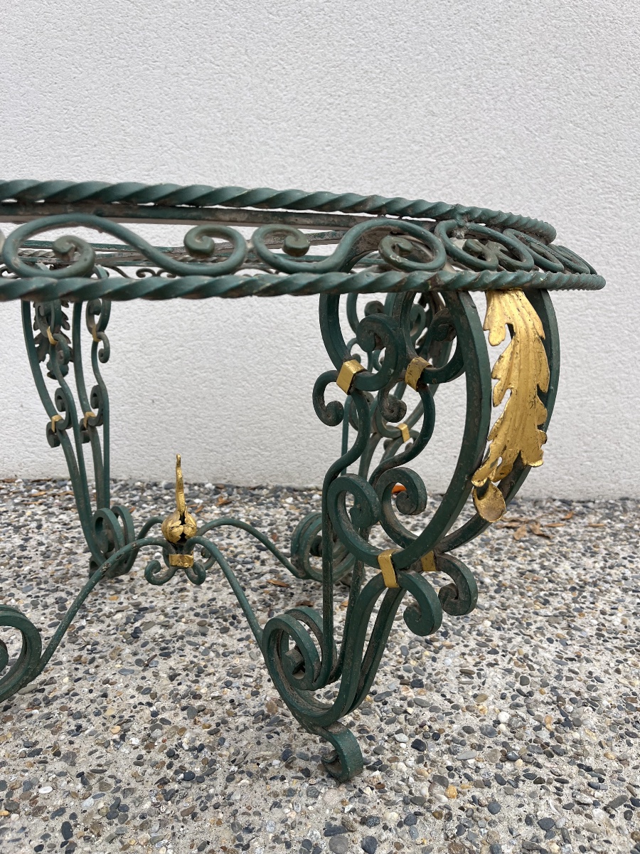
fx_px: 641
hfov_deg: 53.1
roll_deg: -0.8
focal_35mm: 26
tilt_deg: -10.8
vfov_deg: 67.3
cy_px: 427
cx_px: 320
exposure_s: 1/1647
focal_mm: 5.1
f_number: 1.6
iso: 50
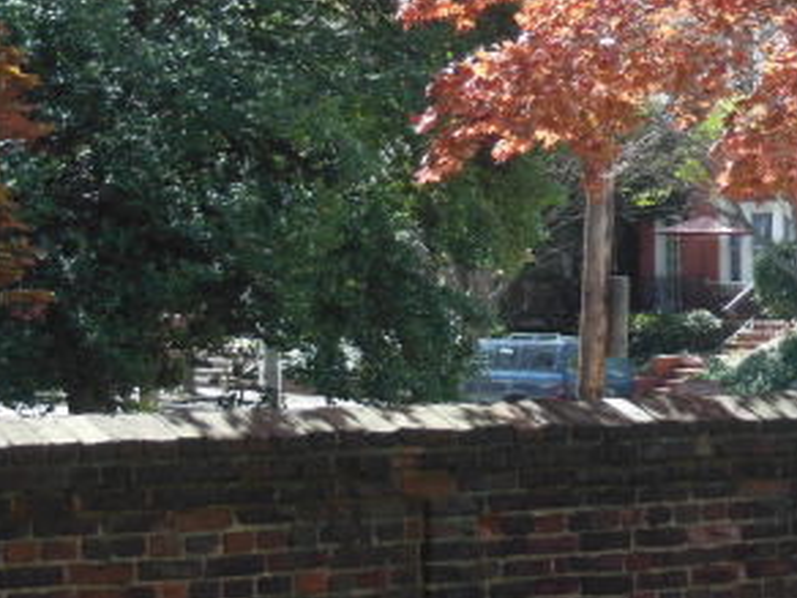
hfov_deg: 13.5
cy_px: 4
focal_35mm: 144
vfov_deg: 10.2
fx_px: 3315
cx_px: 792
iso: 125
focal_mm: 10.7
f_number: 5
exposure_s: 1/100
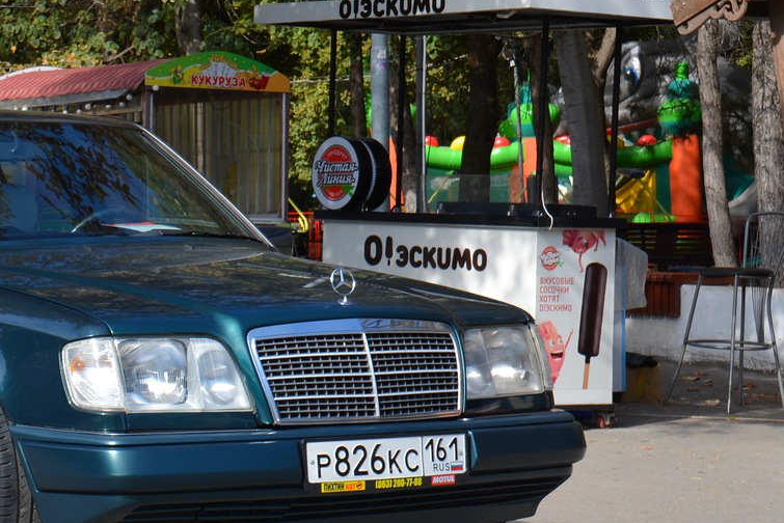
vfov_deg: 12.1
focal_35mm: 113
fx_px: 2462
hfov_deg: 17.8
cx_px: 79
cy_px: 173
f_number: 8
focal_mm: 38
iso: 200
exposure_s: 1/250
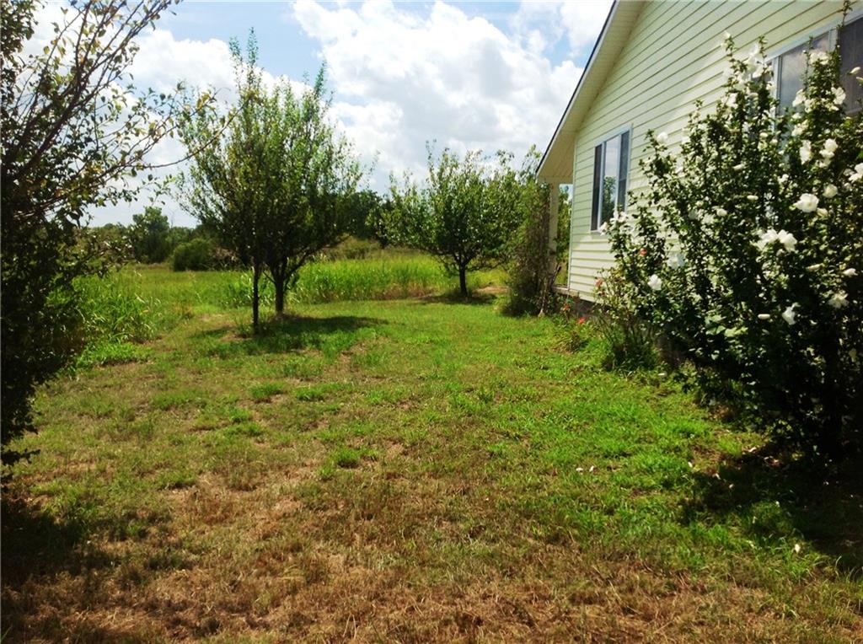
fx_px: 871
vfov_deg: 40.6
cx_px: 432
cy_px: 322
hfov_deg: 52.7
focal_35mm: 35
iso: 80
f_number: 2.4
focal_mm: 4.28
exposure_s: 1/2519
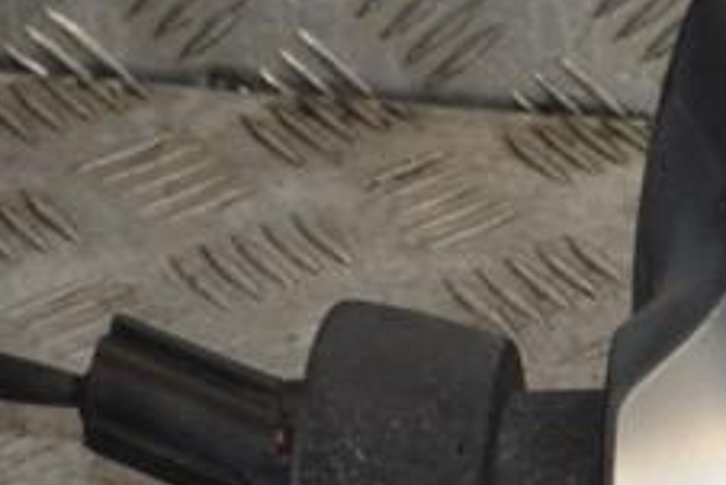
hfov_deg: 8.3
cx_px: 810
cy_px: 459
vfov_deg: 5.6
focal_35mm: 247
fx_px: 4984
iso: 800
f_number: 11
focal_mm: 62
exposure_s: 1/200
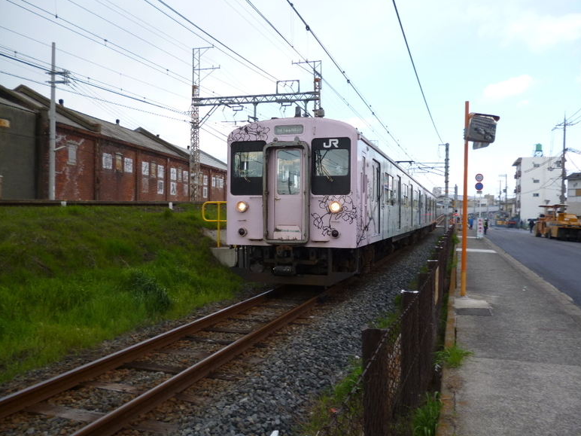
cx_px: 300
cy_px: 222
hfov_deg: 61.6
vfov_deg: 48.2
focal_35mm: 29
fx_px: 487
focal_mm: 5
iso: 100
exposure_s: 1/320
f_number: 3.1
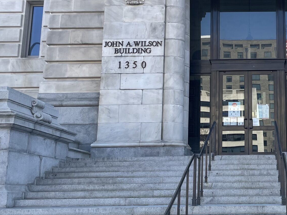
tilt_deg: +13.3
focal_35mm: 59
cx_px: 251
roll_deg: +0.8
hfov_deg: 31.4
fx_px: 489
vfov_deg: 24.8
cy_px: 89
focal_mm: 4.2
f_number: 1.6
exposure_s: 1/615
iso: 32
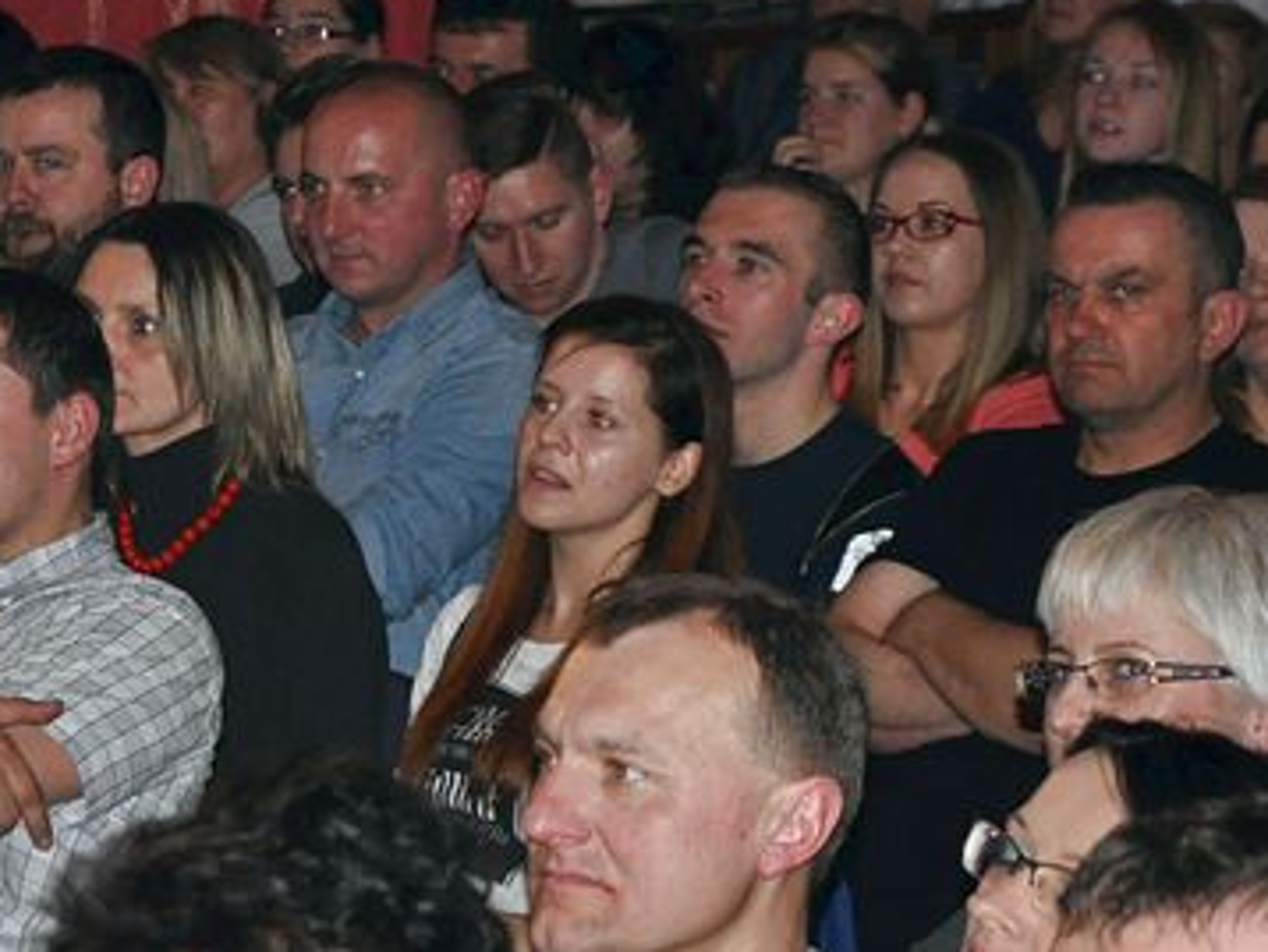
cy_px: 550
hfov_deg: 9.3
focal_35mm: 212
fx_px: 7771
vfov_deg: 7.0
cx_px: 280
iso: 1000
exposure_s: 1/60
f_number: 5.3
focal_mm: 62
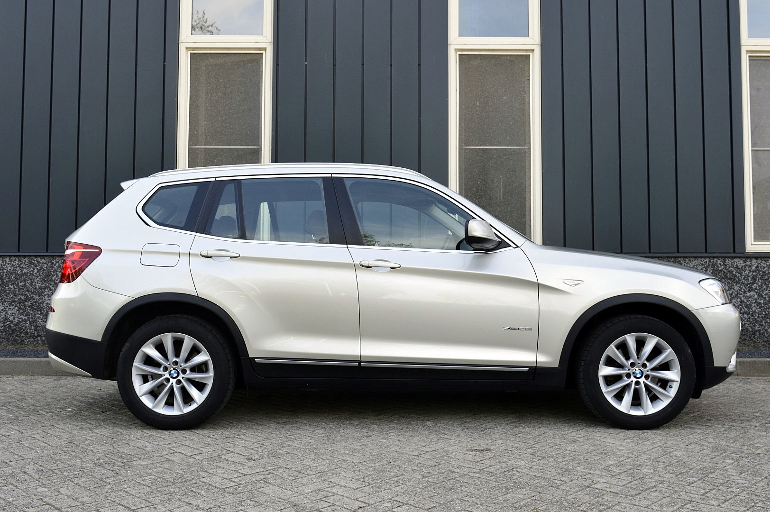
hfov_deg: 53.2
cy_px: 256
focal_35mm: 36
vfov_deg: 36.8
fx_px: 769
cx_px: 385
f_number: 9
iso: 400
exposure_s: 1/160
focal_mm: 24
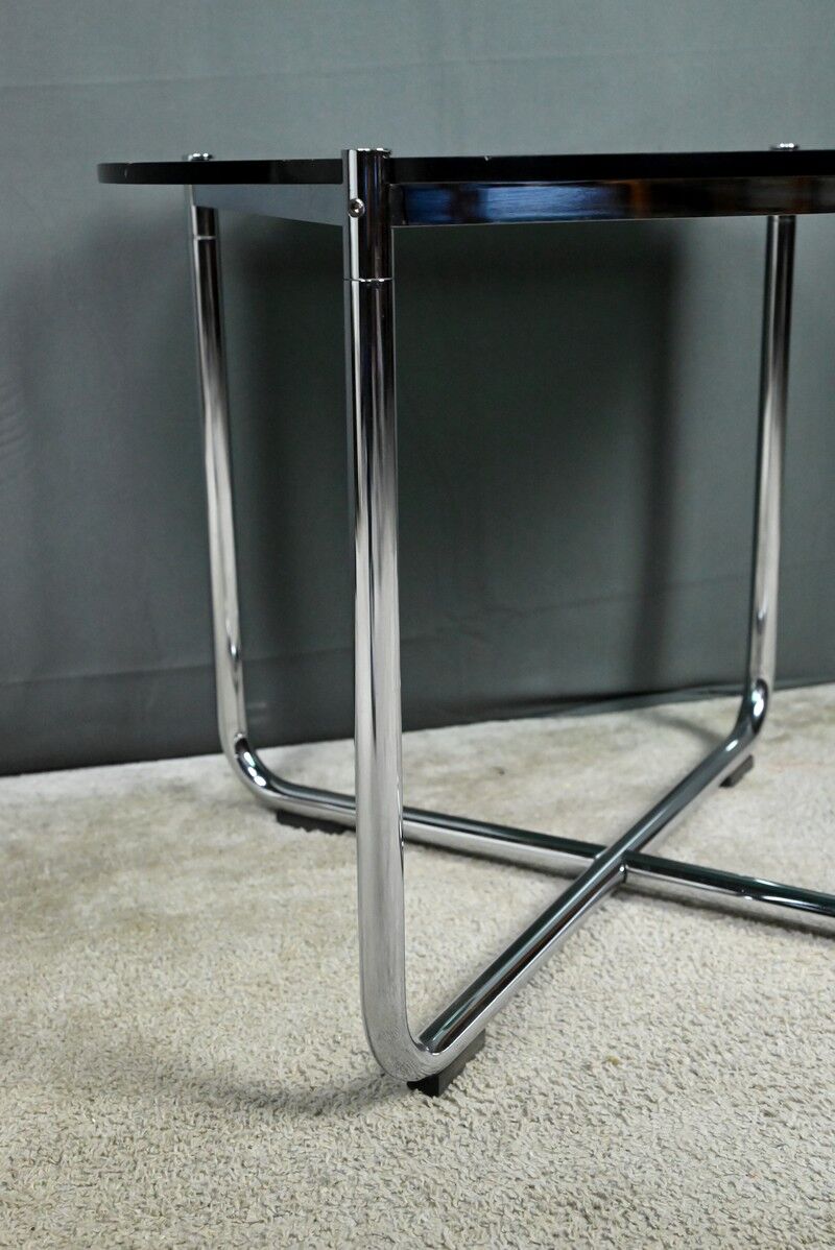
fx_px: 1598
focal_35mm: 46
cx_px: 418
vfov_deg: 42.7
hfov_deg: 29.3
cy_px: 625
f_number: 7.1
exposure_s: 1/100
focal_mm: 46
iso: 8000
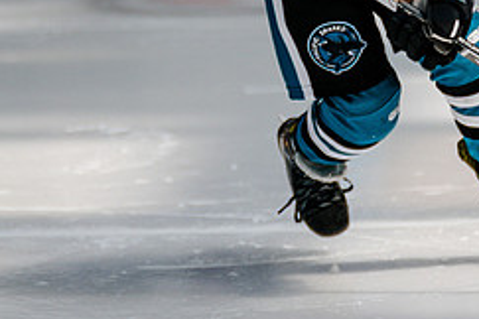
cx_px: 252
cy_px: 89
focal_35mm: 734
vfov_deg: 1.9
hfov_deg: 2.8
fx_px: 9766
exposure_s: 1/2000
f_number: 3.2
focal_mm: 221
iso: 200
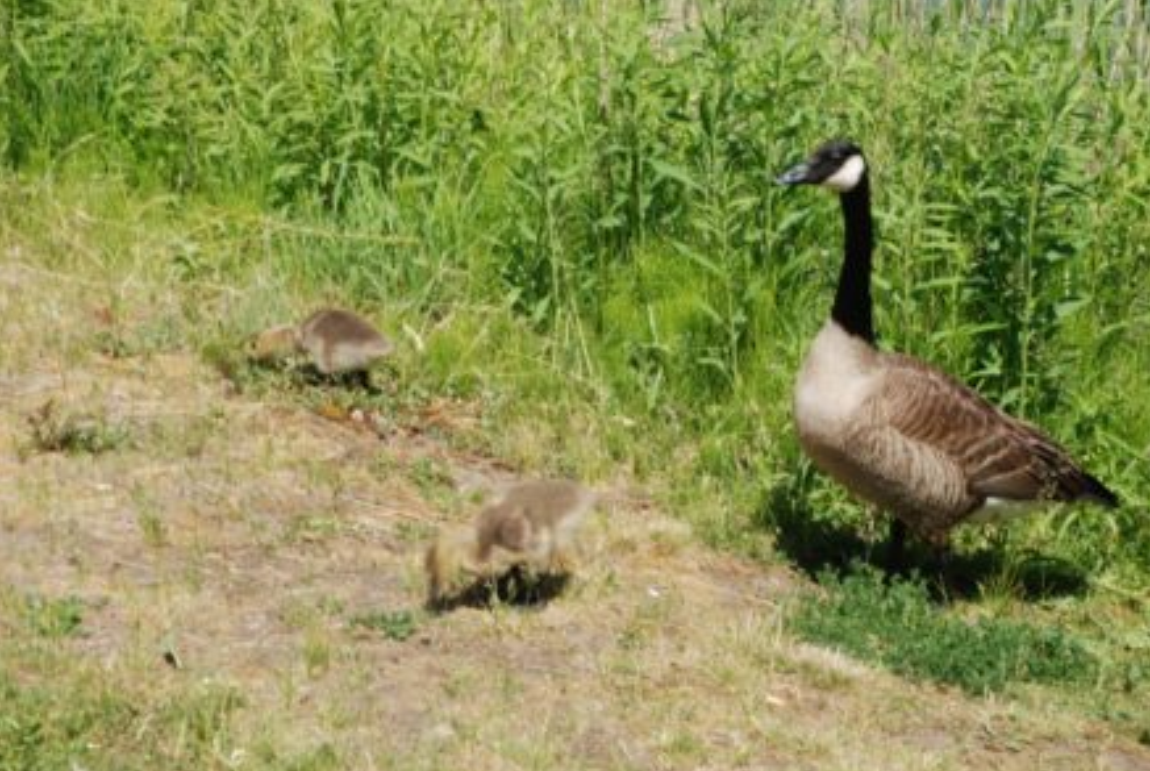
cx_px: 634
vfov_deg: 17.3
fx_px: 2528
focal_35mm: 79
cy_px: 435
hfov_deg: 25.6
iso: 100
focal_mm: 46
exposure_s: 1/30
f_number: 20
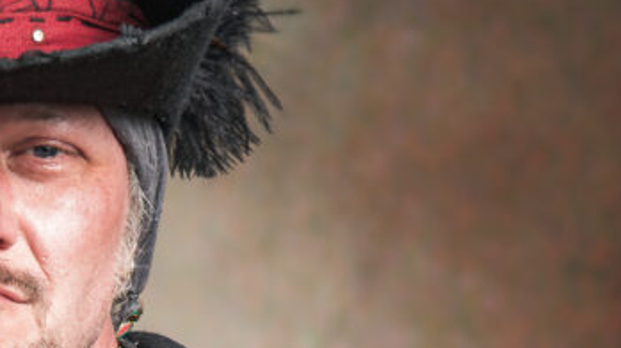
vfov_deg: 3.3
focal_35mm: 360
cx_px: -59
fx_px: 5926
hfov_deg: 6.0
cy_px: 826
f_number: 5
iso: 100
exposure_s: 1/250
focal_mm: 67
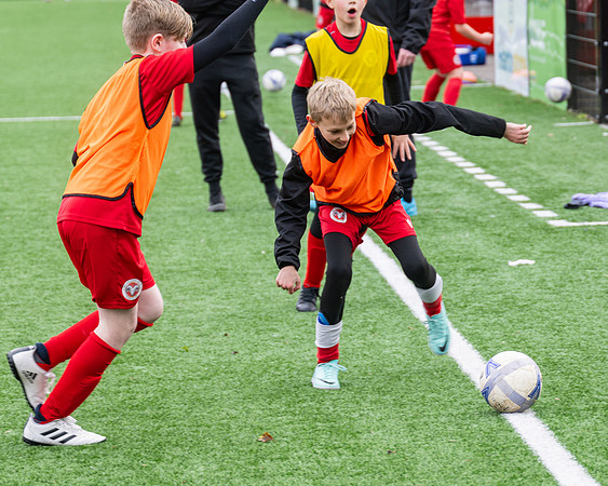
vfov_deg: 8.2
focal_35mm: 189
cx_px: 310
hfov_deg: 10.2
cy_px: 278
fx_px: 3402
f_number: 4
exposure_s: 1/320
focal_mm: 98
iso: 200
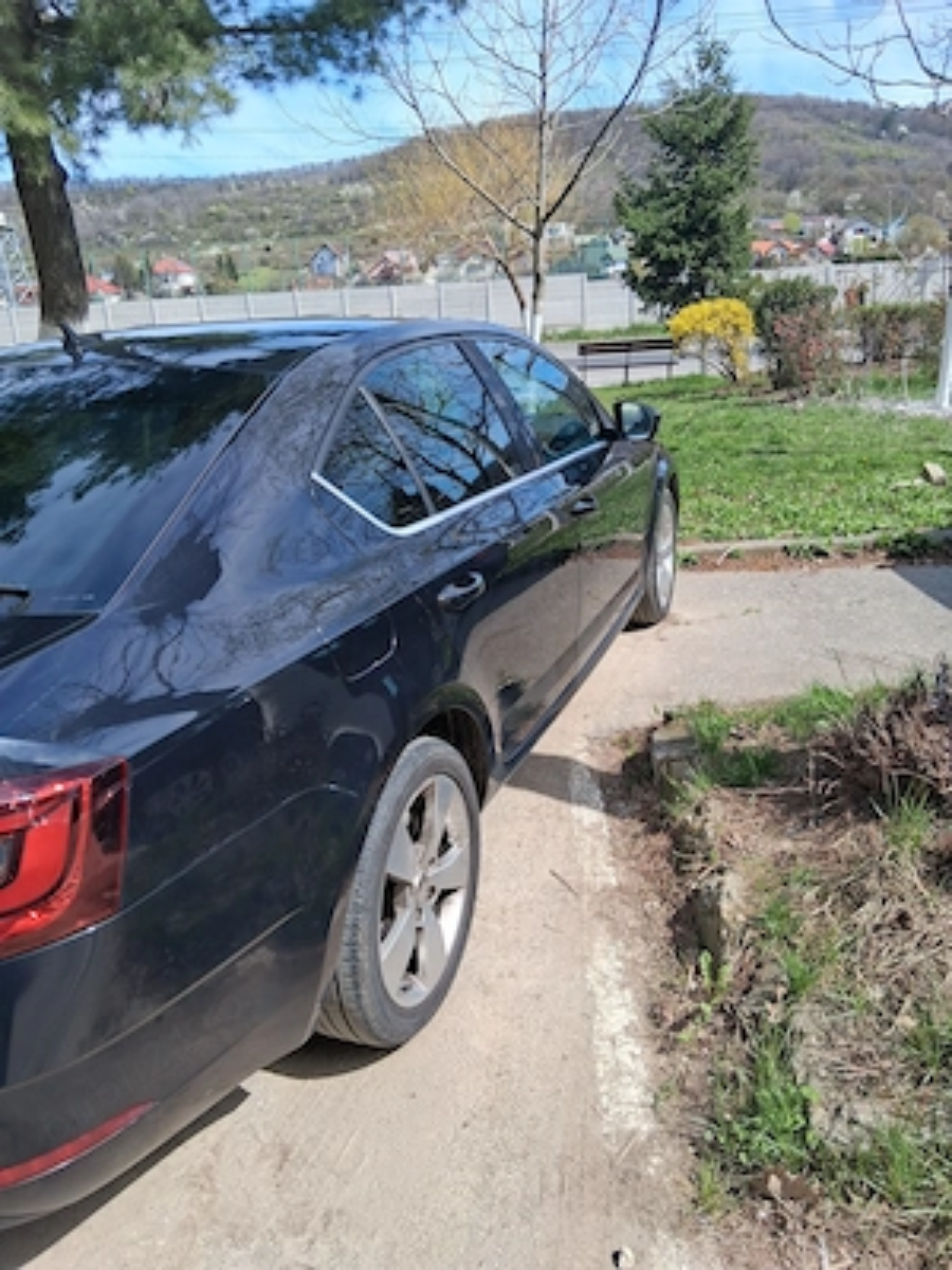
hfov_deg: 53.1
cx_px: 476
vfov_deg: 67.3
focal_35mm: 26
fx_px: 953
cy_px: 635
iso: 25
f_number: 1.8
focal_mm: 3.98
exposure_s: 1/435
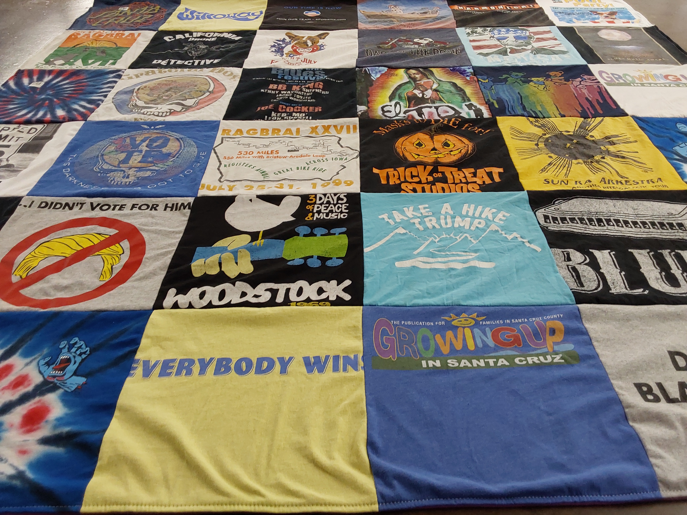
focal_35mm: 28
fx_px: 556
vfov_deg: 49.7
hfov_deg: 63.4
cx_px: 344
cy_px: 258
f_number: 1.9
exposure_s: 1/60
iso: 100
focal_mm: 2.91
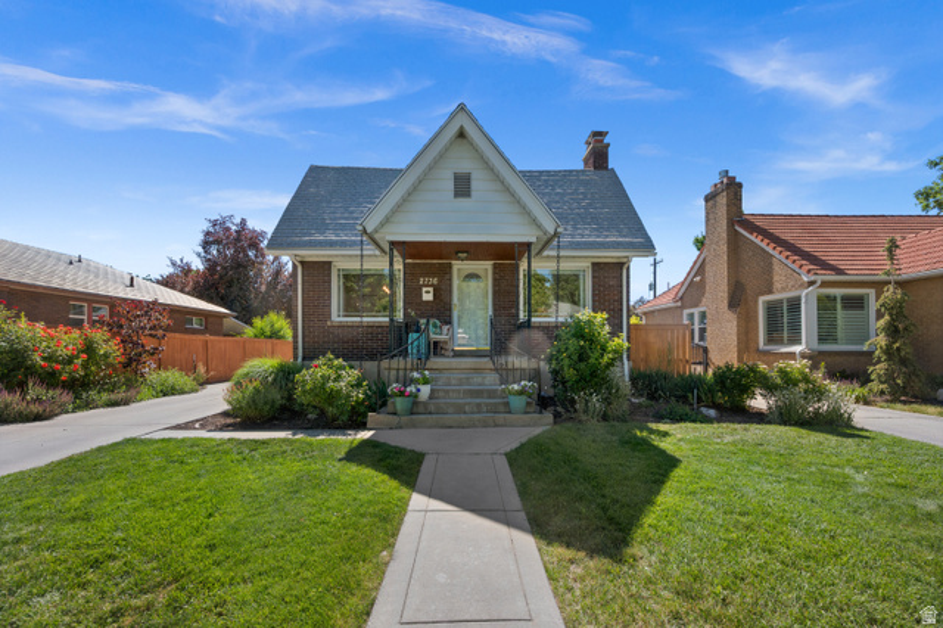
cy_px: 314
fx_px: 393
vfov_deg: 77.3
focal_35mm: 15
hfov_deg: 100.4
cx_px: 472
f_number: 7.1
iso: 400
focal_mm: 15
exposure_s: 1/640
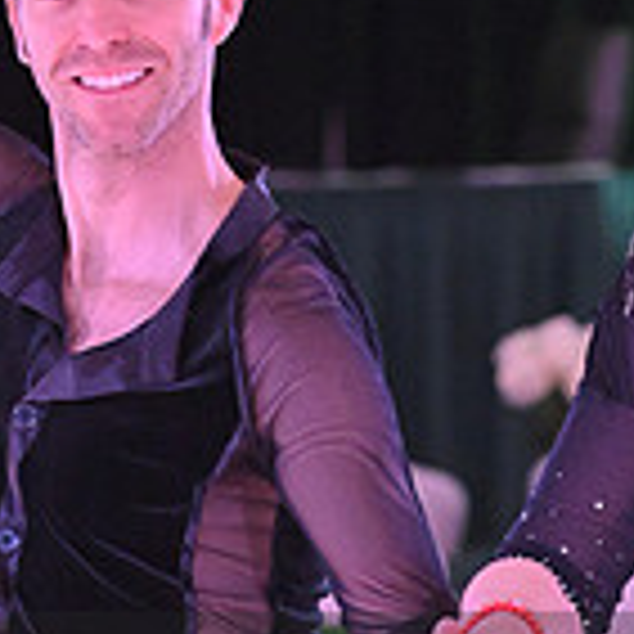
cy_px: 764
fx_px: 8703
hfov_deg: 4.2
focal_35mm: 420
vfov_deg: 4.2
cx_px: 569
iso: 5000
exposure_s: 1/400
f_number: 5
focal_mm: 120
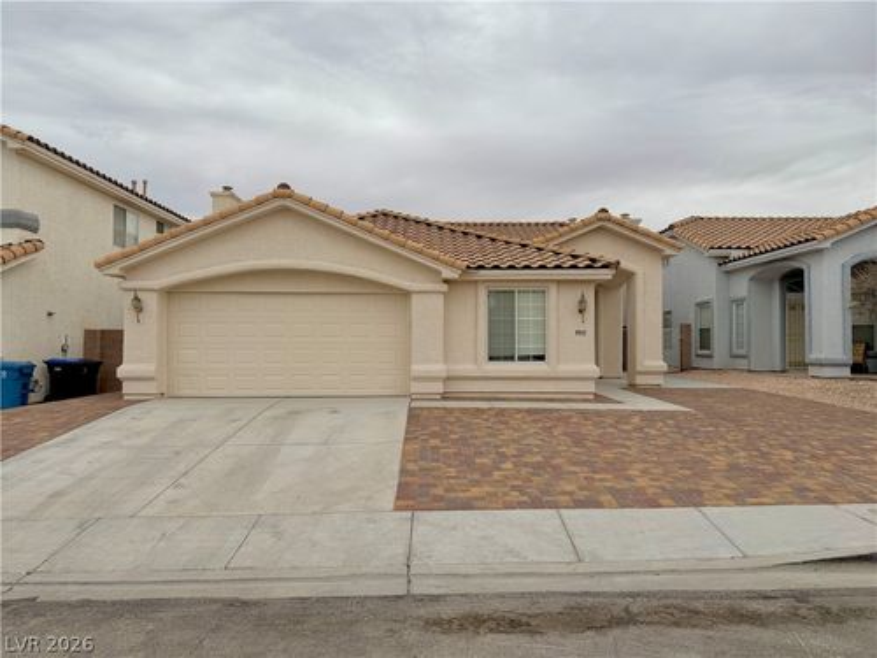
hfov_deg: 71.6
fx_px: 608
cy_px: 329
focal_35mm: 24
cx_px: 438
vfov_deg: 56.8
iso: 80
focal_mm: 6.76
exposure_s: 1/3021
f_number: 1.78
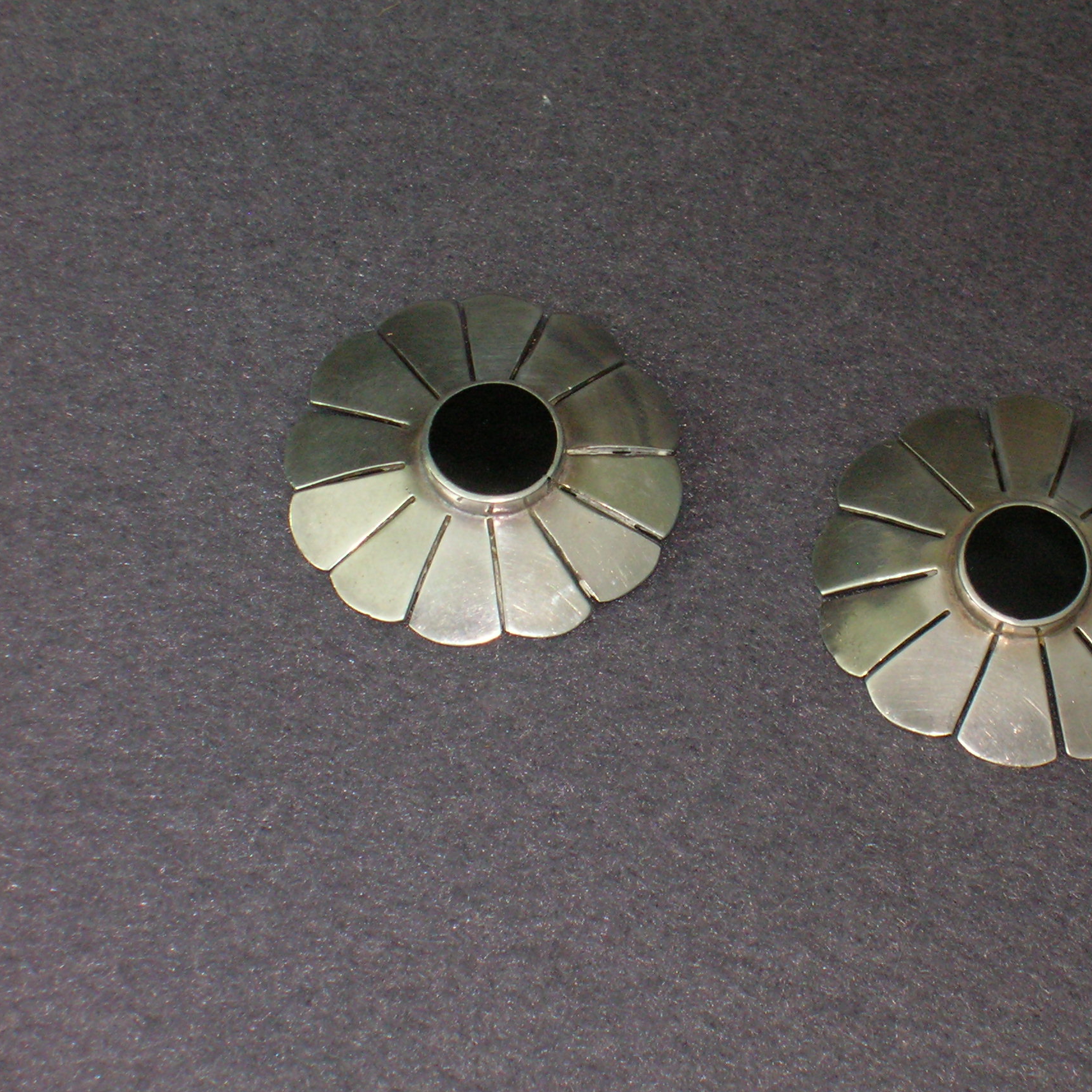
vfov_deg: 14.9
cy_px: 546
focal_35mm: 117
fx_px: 4176
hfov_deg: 14.9
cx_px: 729
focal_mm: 16.4
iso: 164
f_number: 4.8
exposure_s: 1/60.1
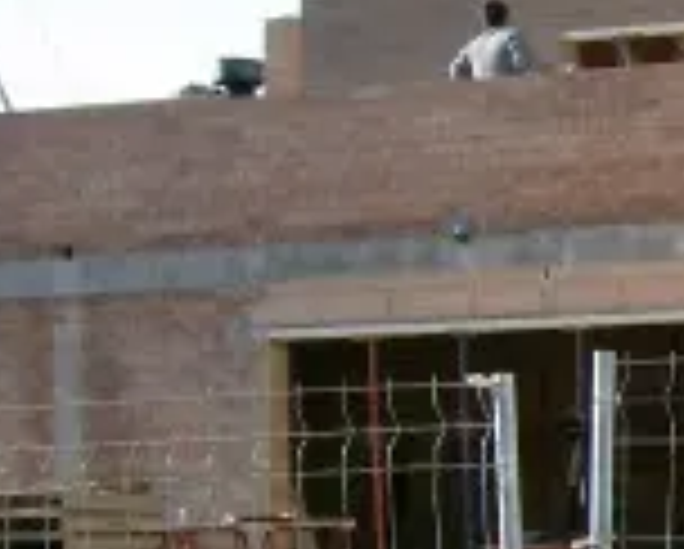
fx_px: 3000
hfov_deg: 12.3
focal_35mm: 148
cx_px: 1044
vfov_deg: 10.4
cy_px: 423
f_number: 4.7
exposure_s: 1/322
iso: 100
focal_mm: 6
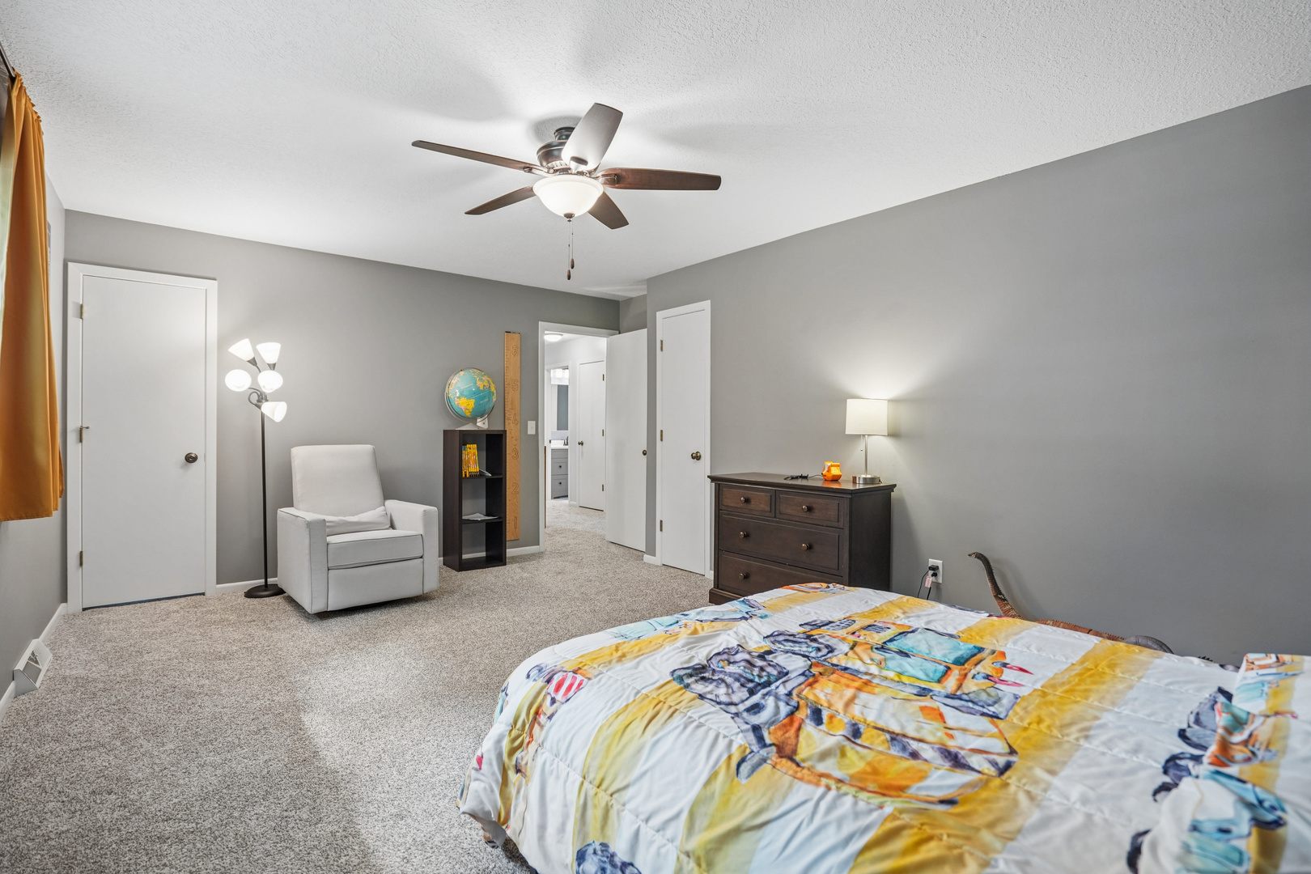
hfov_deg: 96.7
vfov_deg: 73.7
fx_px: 583
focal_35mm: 16
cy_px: 437
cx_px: 656
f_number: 4
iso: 400
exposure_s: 1/30
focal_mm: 16
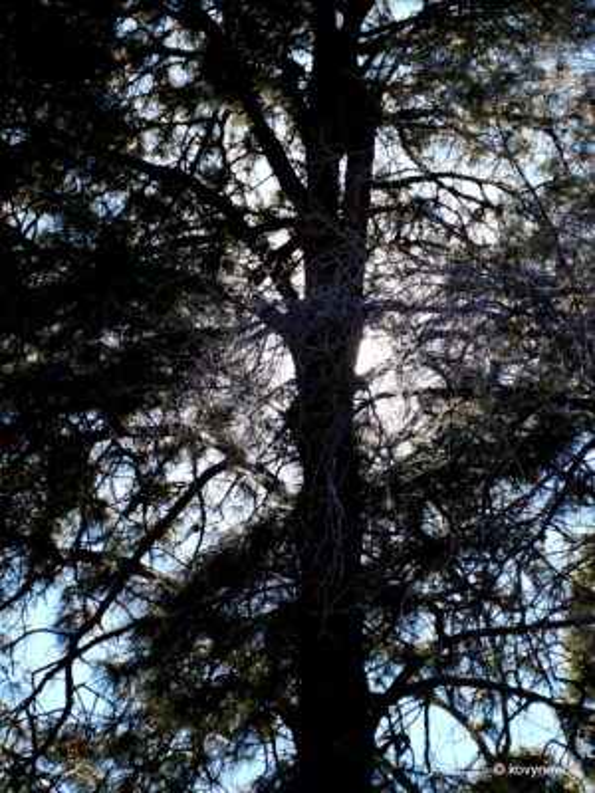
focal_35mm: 120
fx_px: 2750
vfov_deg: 16.4
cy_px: 396
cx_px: 298
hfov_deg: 12.3
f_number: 7.1
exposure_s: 1/320
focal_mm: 60
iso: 200
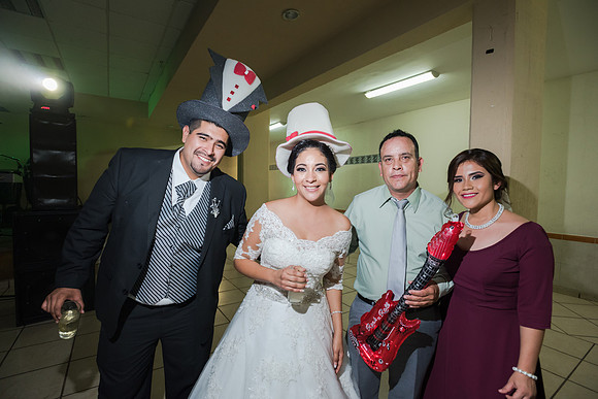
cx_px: 299
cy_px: 200
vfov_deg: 70.5
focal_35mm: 17
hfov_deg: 93.3
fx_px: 282
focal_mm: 17
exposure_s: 1/100
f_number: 3.5
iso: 1600
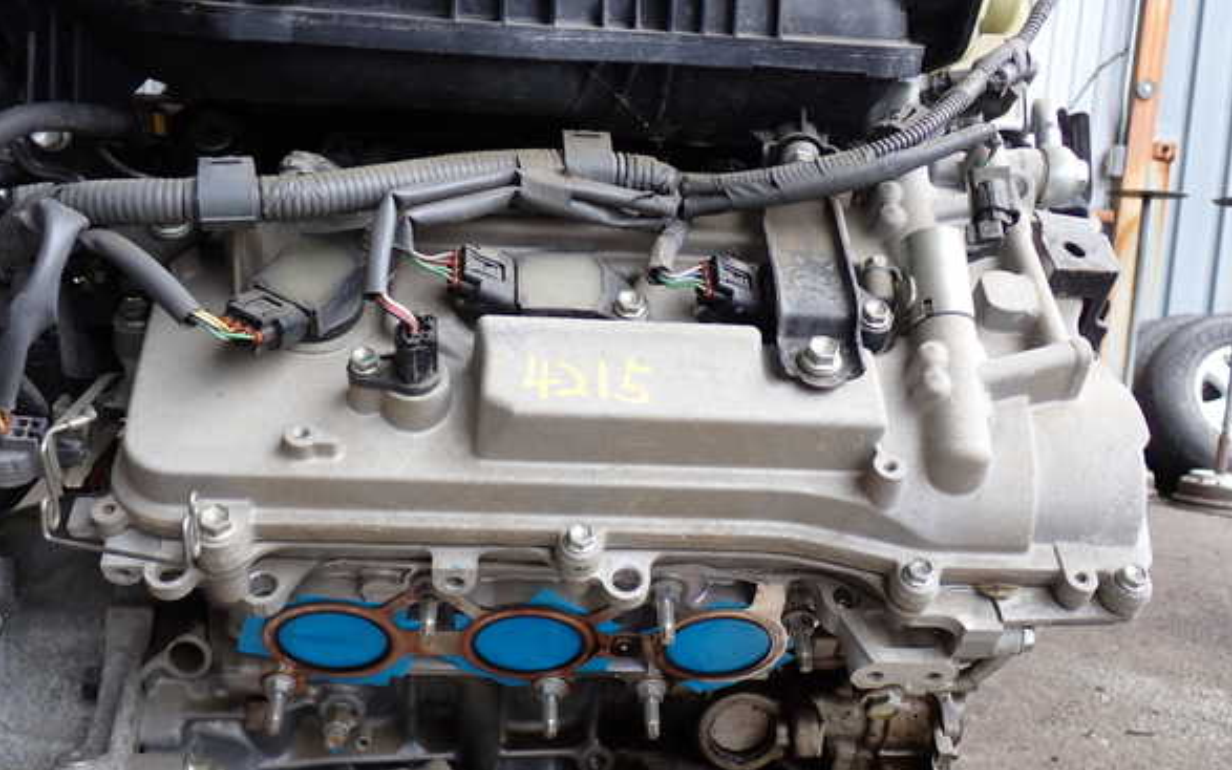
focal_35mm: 39
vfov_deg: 32.8
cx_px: 623
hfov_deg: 50.4
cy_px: 420
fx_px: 1310
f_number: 2.5
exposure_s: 1/80
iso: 100
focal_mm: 6.37
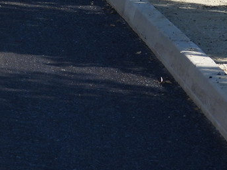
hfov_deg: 4.9
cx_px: -112
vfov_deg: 3.7
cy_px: -89
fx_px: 2645
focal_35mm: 403
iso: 100
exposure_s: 1/640
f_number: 4
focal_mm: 20.7
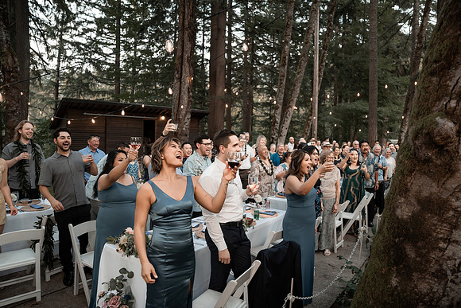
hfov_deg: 73.7
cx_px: 230
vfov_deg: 53.2
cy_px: 154
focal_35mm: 24
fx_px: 307
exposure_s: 1/400
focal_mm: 24
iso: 800
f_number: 2.8
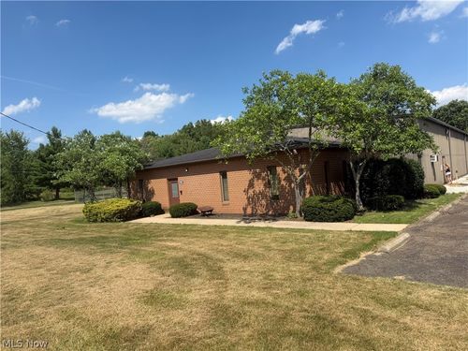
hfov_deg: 71.6
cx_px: 234
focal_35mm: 24
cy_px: 176
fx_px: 324
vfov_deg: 56.8
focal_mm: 6.76
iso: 80
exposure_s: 1/4673
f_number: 1.78
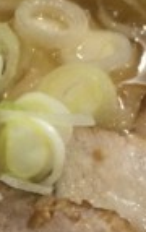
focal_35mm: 142
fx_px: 900
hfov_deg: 9.0
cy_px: 243
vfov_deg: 14.4
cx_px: -81
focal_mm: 4.12
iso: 250
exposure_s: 1/33
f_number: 2.2
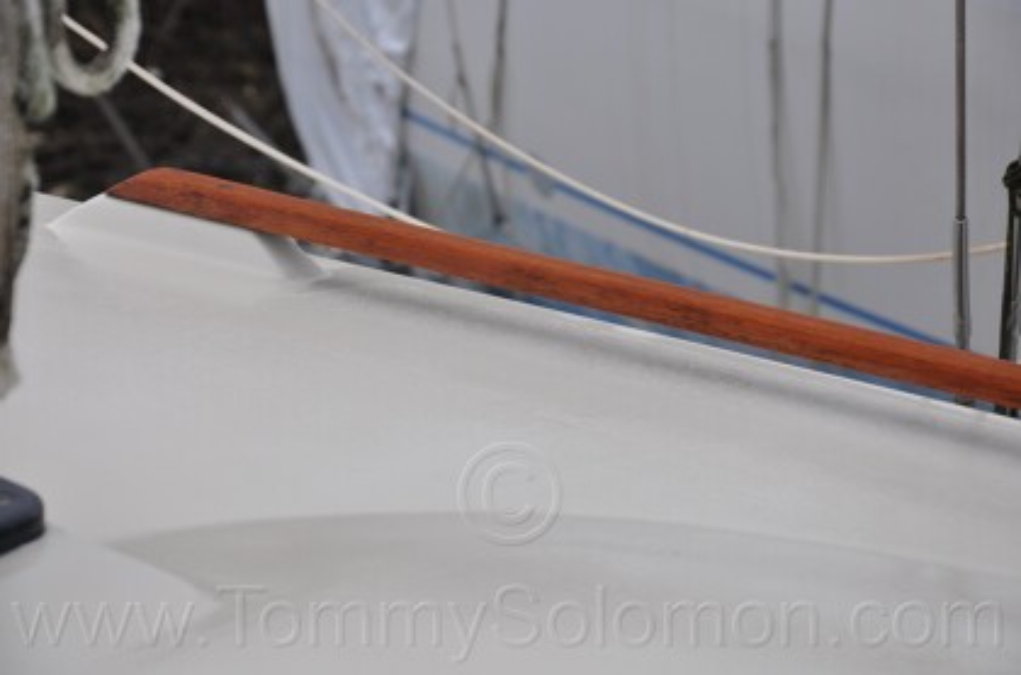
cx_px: 510
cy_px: 338
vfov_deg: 10.1
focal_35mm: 135
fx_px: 3820
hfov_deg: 15.2
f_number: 9
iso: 200
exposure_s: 1/320
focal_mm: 90
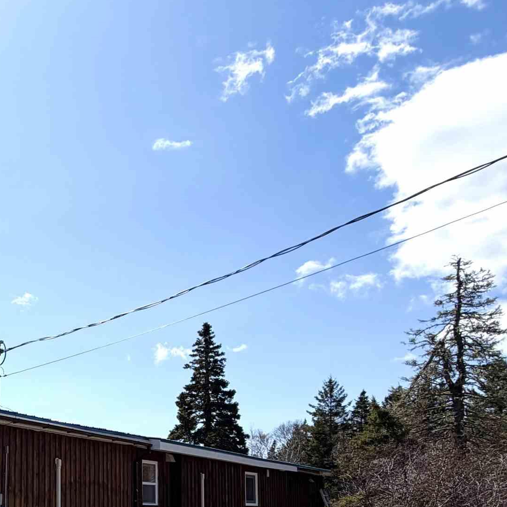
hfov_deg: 39.6
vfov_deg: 43.0
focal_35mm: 35
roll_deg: -0.9
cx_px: -36
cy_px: 461
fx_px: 580
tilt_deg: +4.2
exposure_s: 1/1285
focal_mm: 2.22
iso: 20
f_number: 2.2
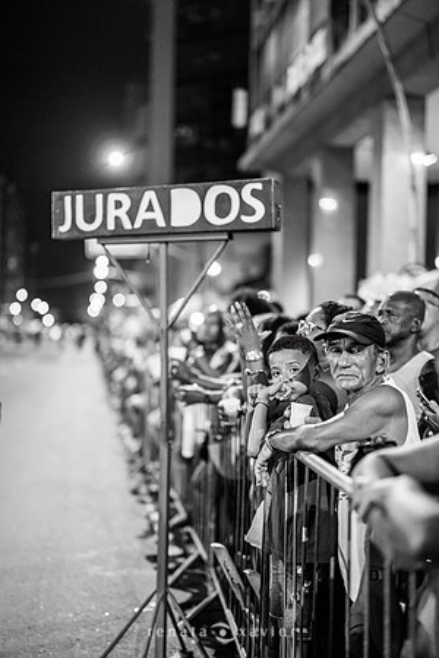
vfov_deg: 39.6
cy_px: 329
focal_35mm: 50
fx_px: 915
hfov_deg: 27.0
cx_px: 220
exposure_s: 1/320
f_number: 1.2
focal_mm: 50
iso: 2500
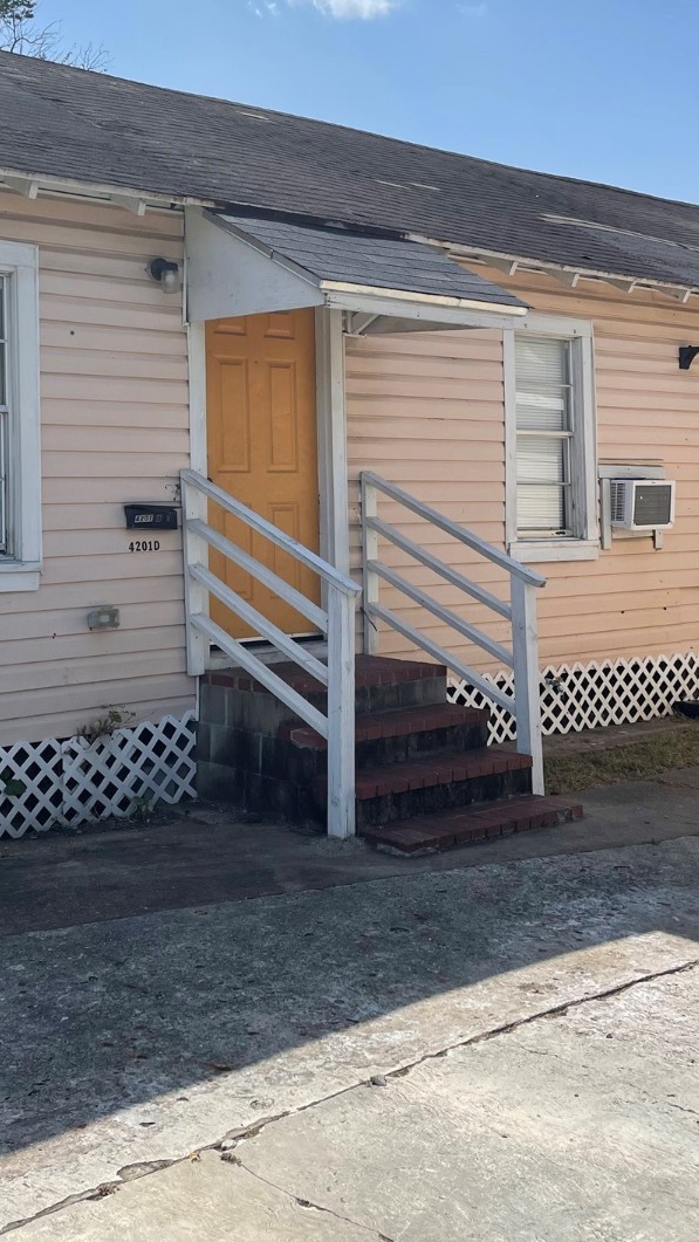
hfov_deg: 28.8
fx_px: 1351
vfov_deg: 49.2
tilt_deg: -0.4
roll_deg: +1.1
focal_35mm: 41
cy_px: 515
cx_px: 217
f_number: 1.6
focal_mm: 4.2
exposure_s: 1/4292
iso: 32
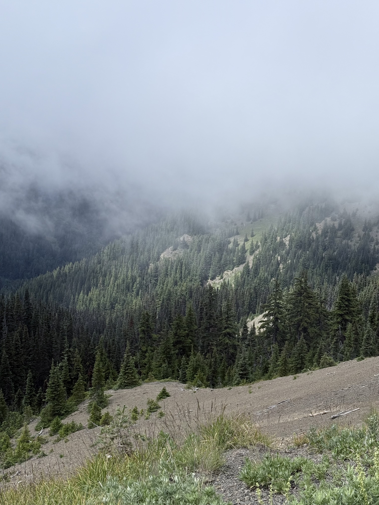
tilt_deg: -13.1
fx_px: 701
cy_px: 252
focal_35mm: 48
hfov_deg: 30.3
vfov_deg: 39.7
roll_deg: -0.3
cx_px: 190
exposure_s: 1/5587
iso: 64
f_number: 1.78
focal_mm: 6.76
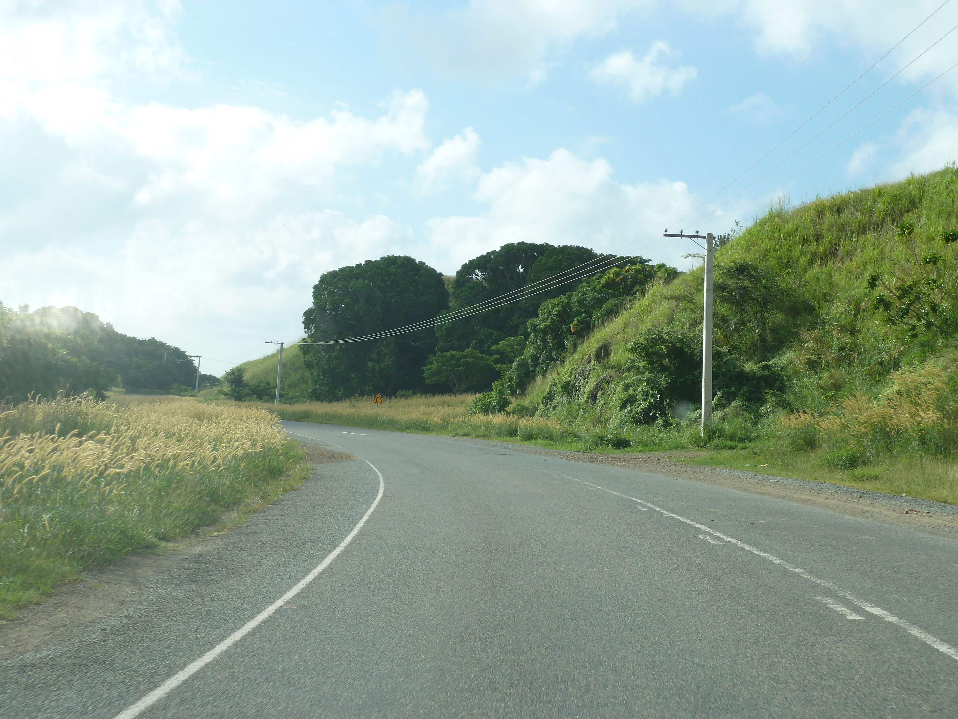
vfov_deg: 30.3
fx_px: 1328
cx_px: 479
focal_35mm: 48
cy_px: 360
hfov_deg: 39.7
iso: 80
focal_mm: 7.9
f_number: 4
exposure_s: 1/400
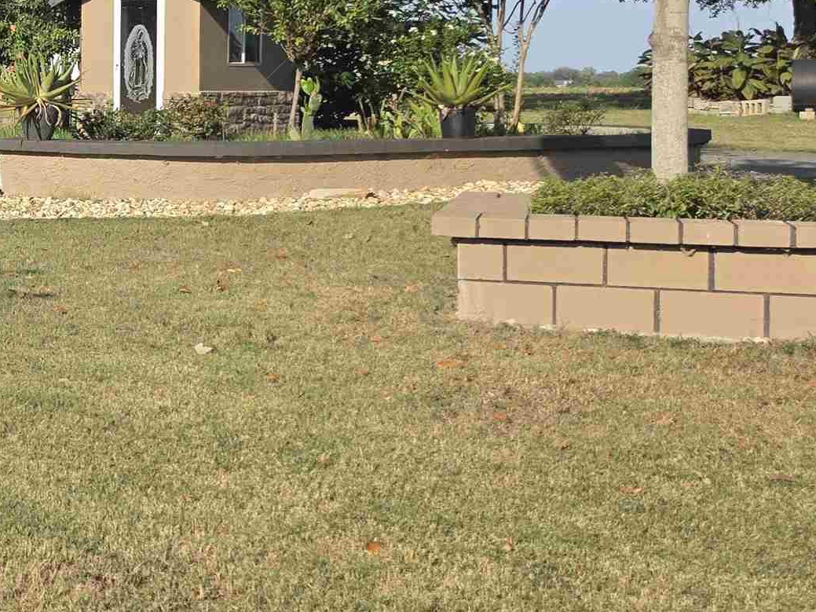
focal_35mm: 68
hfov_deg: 23.5
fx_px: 1603
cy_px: 135
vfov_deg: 21.4
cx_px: -374
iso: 64
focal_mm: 6.5
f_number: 1.4
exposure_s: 1/4764
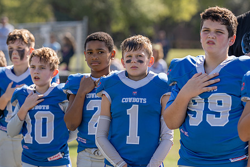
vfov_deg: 8.4
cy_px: 87
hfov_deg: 12.5
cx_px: 133
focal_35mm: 164
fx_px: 1139
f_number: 3.5
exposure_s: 1/500
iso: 100
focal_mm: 130
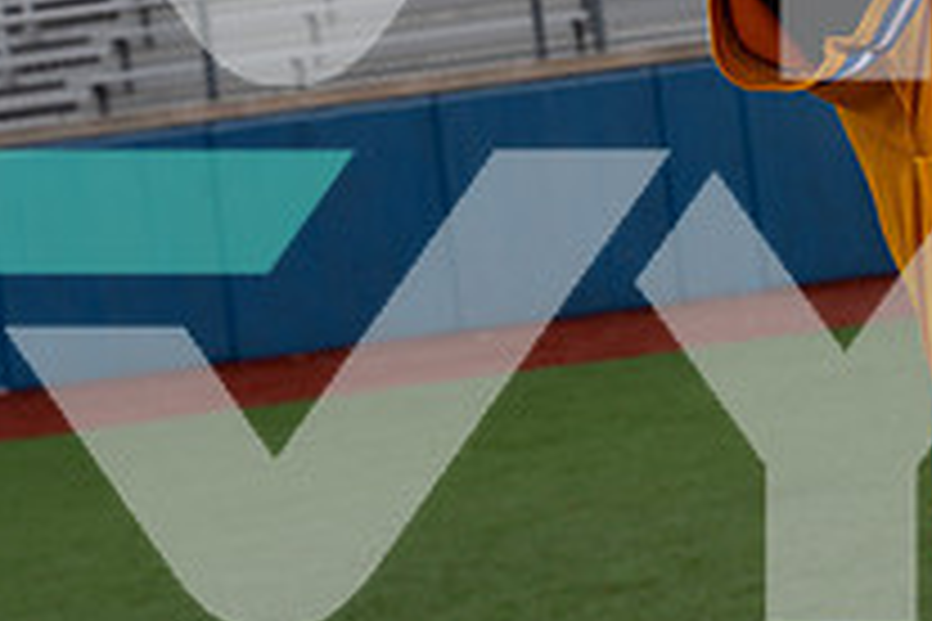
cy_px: -155
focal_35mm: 132
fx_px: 3417
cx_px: 1045
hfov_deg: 15.1
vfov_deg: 10.2
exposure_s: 1/250
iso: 100
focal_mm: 47
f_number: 8
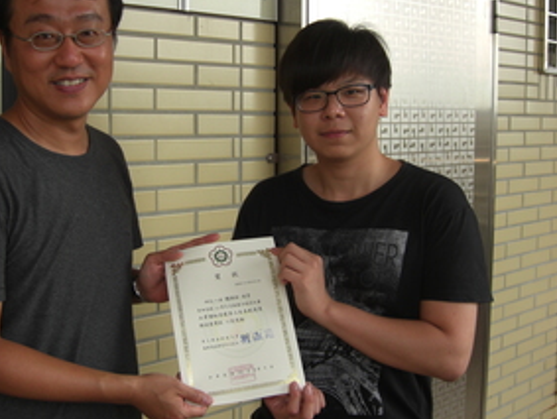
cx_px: 236
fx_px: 757
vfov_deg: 30.9
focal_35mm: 47
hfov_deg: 40.3
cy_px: 192
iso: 80
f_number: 2.8
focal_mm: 7.9
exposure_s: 1/250
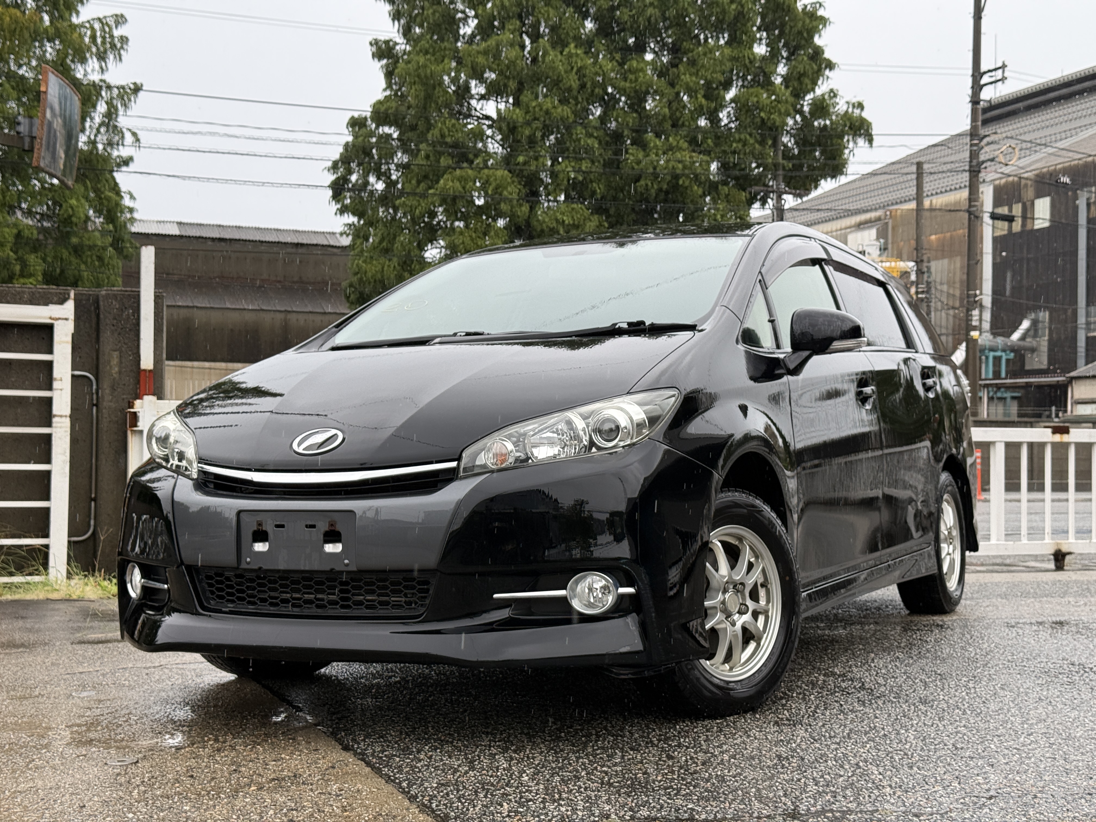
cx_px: 548
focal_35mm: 48
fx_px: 1520
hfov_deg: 39.7
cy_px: 411
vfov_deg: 30.3
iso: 80
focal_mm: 6.76
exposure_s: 1/530
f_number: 1.78
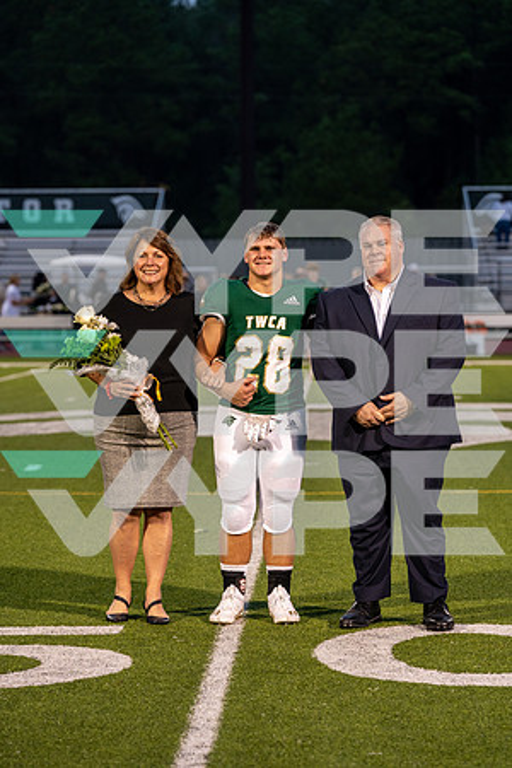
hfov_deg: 10.2
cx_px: 256
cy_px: 384
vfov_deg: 15.3
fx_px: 2858
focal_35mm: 134
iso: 800
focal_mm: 134
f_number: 4.5
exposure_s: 1/125
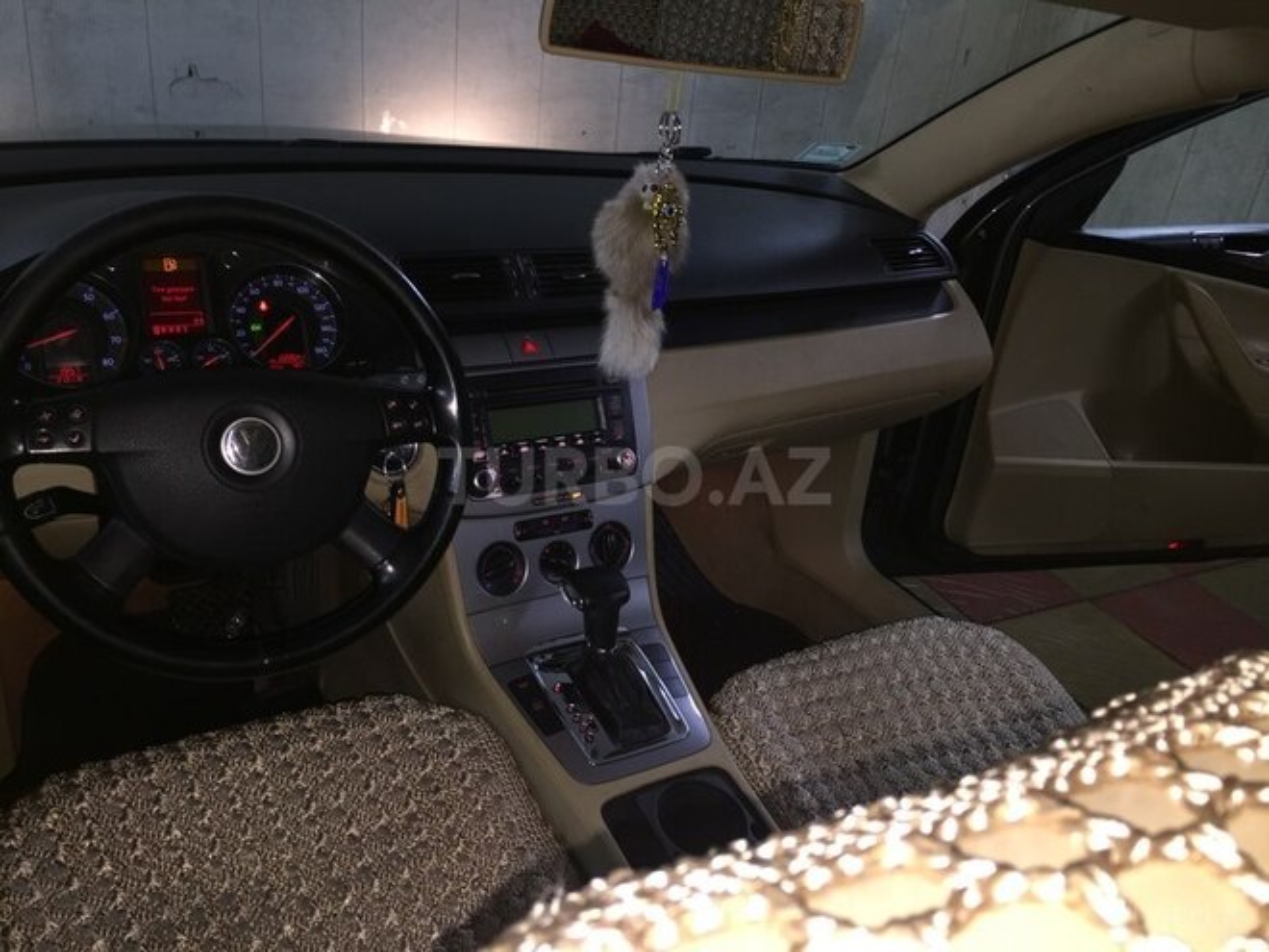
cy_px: 476
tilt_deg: -26.0
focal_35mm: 29
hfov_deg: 61.7
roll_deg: -7.1
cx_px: 634
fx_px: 1063
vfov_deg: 48.2
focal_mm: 4.15
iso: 32
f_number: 2.2
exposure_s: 1/17
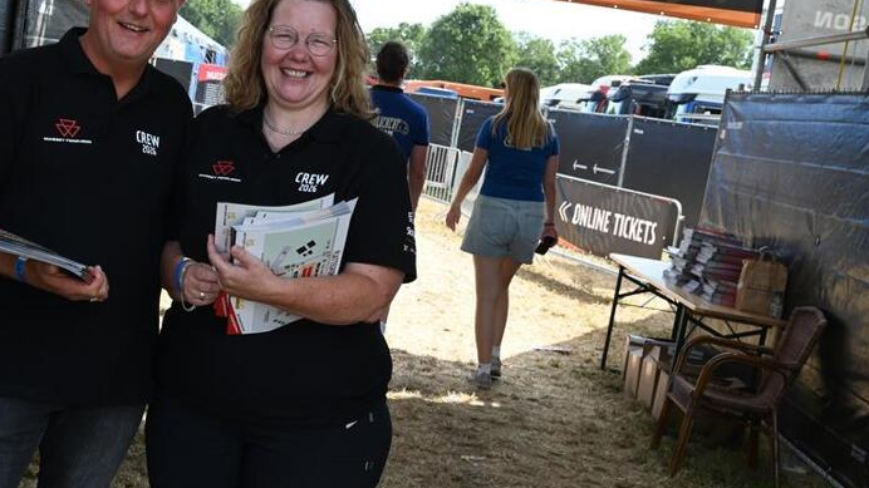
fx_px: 1382
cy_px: 226
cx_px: 250
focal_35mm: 60
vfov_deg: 20.0
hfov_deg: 34.4
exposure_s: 1/320
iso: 640
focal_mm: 40
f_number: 9
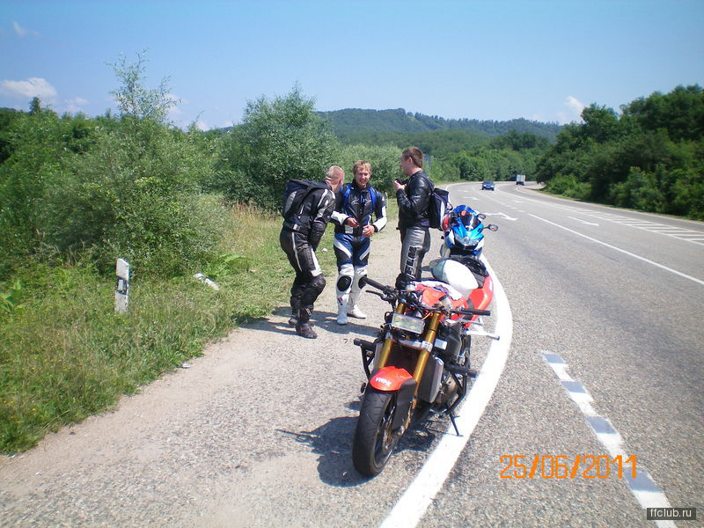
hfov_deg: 49.0
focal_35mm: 38
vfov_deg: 37.7
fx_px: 773
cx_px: 352
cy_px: 264
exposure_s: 1/500
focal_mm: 6.3
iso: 64
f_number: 4.6
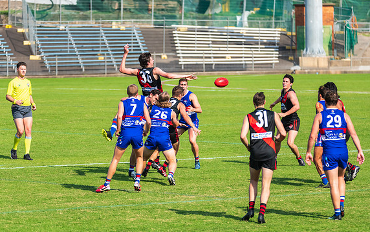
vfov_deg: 4.2
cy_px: 114
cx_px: 184
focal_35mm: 310
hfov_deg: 6.8
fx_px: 3127
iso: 800
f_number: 6.3
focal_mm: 300
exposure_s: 1/3200
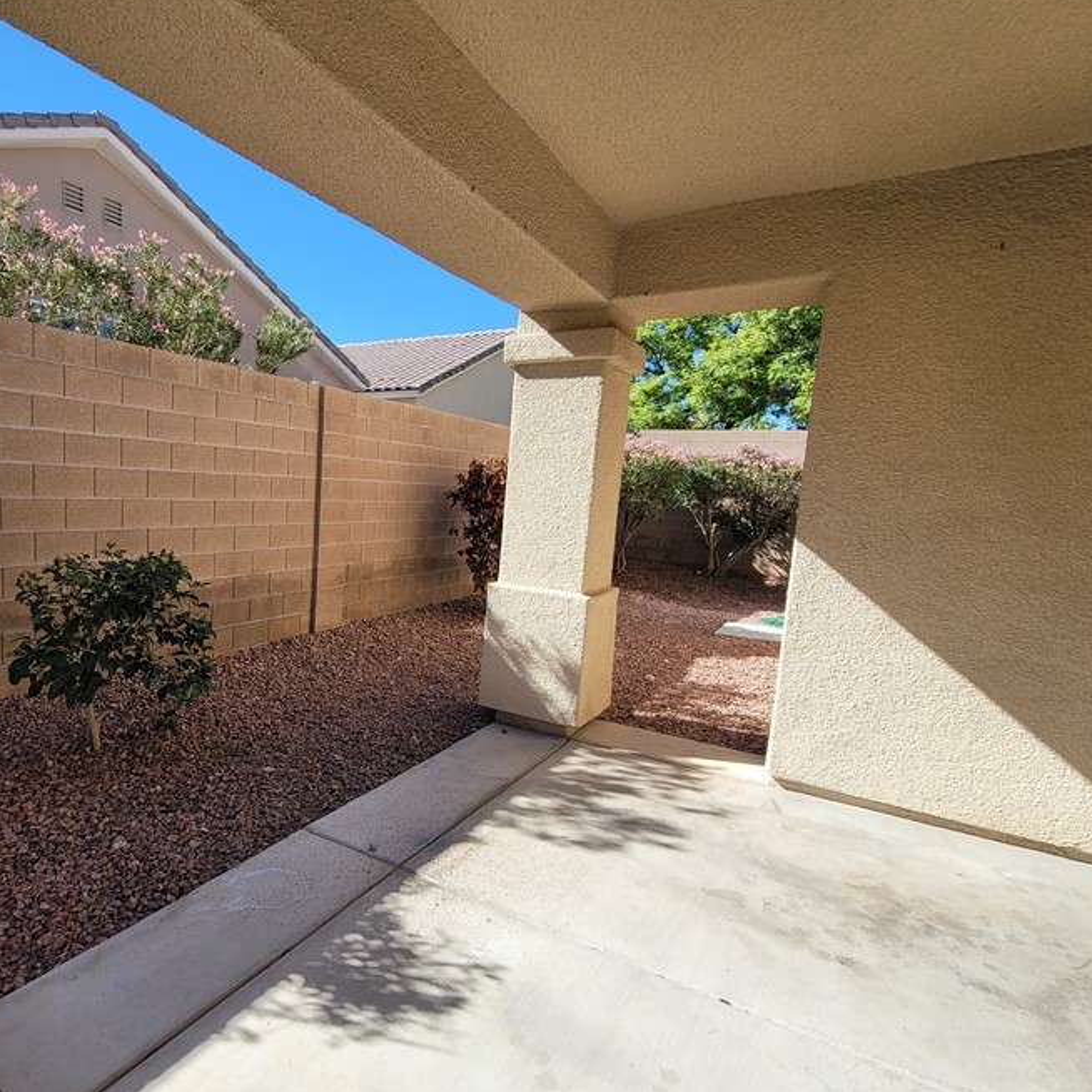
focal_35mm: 18
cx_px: 361
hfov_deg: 78.0
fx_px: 642
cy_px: 591
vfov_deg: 80.6
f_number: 2.2
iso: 64
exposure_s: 1/1081
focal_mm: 2.2
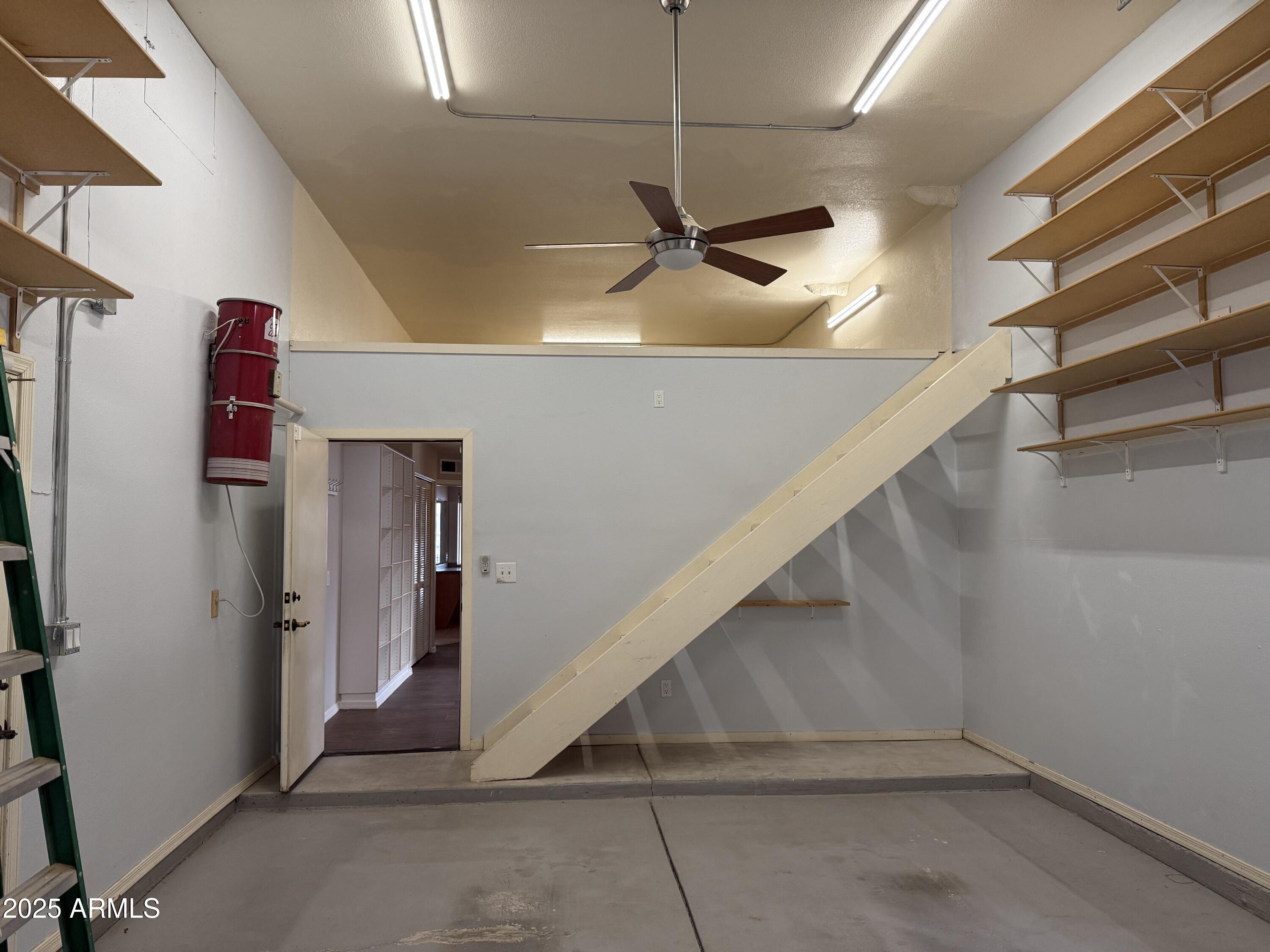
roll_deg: +0.4
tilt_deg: +2.6
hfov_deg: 71.6
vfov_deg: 56.8
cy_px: 476
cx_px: 635
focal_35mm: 24
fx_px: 881
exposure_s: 1/204
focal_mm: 6.76
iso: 200
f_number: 1.78
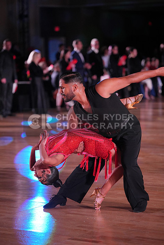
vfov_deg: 16.8
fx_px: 833
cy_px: 122
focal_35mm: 122
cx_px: 82
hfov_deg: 11.2
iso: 1600
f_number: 2.8
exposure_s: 1/800
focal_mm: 122
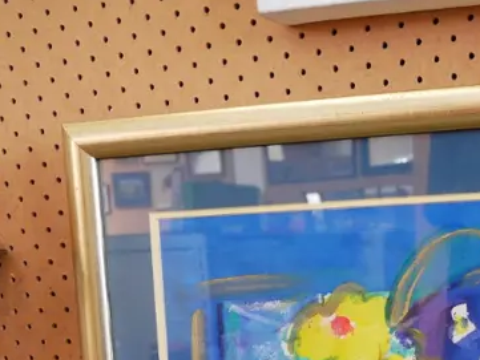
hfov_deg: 22.5
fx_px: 1179
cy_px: 509
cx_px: 424
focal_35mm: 85
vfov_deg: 16.2
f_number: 4
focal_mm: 15
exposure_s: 1/60
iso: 1250
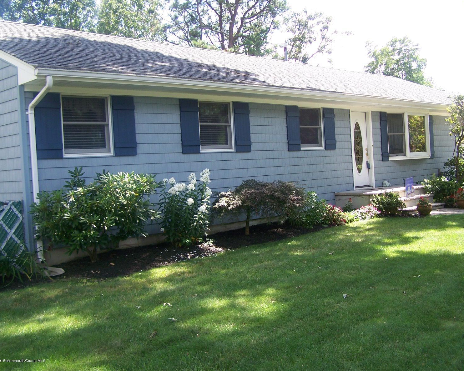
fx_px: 549
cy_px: 186
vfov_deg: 37.3
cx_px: 242
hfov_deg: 45.8
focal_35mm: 40
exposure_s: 1/125
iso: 64
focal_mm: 6.3
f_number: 2.8
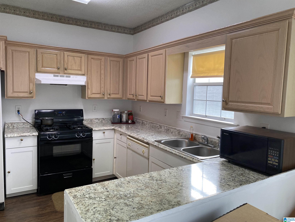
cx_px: 148
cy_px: 111
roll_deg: -1.2
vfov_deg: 53.1
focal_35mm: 26
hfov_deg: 67.3
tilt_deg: -4.8
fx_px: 222
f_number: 1.8
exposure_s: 1/120
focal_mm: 4.25
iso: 125
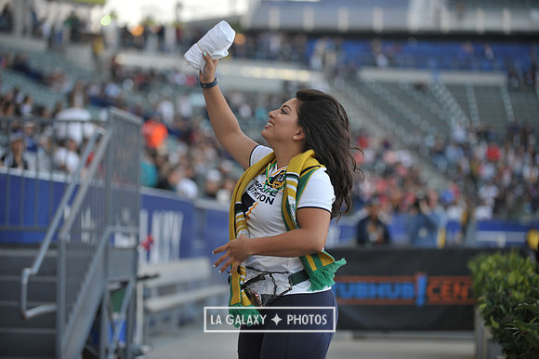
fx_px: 1736
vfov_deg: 11.8
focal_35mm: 116
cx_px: 270
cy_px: 180
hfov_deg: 17.7
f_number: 2.8
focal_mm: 116
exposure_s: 1/640
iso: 800
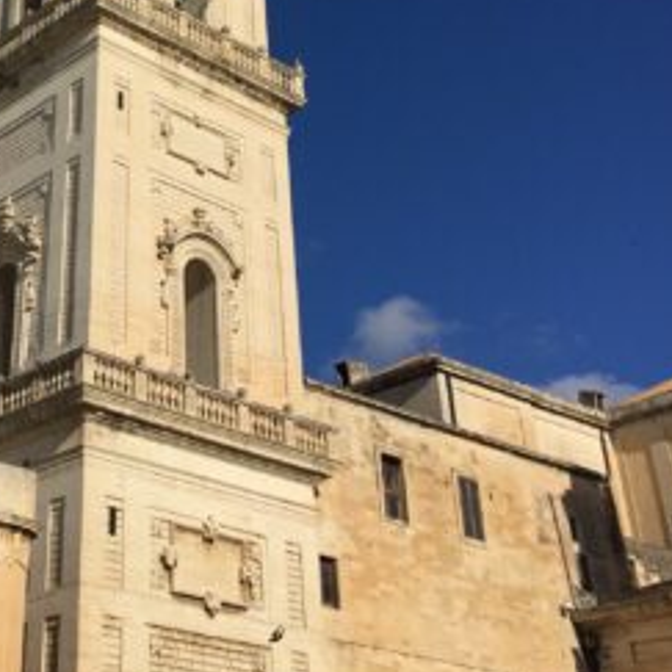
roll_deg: +0.4
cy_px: 11
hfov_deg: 28.9
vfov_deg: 27.9
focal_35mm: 58
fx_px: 1274
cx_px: 129
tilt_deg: +38.6
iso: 32
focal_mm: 4.15
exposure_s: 1/4950
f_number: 2.2
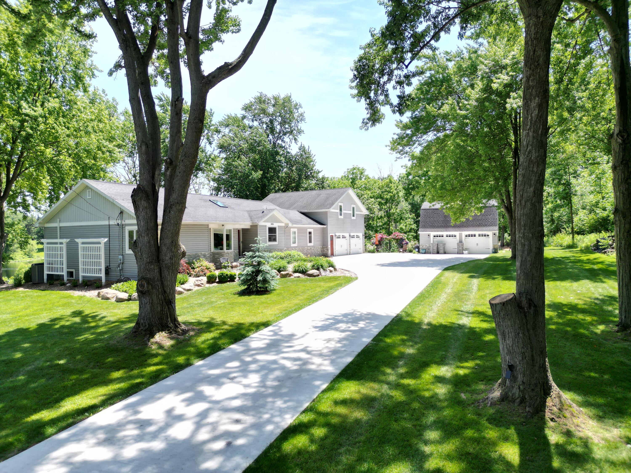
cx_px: 316
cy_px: 236
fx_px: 437
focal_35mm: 24
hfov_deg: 71.6
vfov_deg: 56.8
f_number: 1.7
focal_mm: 6.72
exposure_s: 1/1500
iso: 100
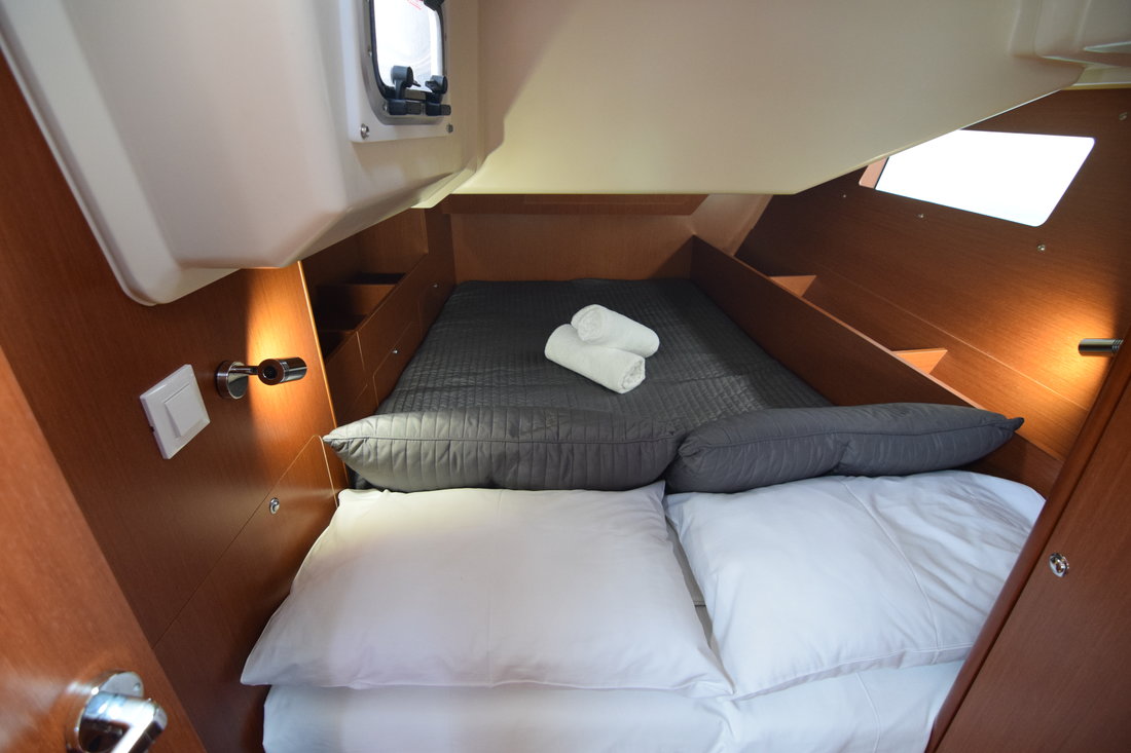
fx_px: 518
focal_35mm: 16
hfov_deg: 95.0
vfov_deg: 72.0
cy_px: 376
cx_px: 566
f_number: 3.5
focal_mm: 11
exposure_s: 1/50
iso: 1600
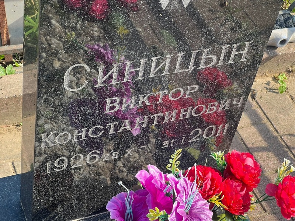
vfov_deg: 19.1
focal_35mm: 77
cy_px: 110
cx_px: 148
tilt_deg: -44.6
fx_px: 656
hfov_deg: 25.3
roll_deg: -13.7
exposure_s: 1/158
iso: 32
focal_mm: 9
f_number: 2.8
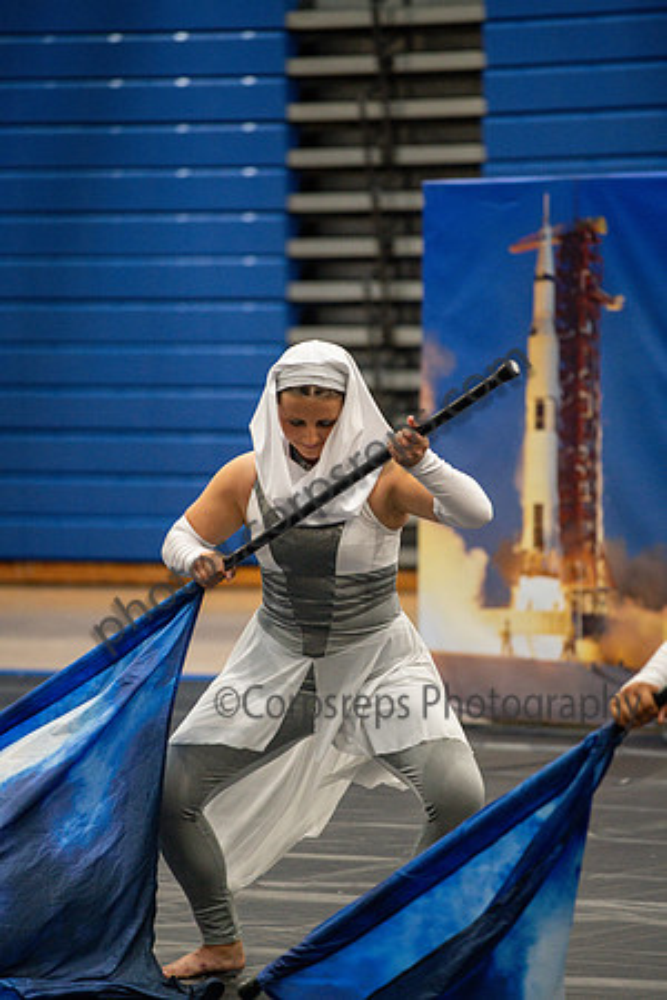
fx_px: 5141
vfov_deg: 11.1
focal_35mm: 185
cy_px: 500
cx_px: 334
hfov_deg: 7.4
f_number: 4
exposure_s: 1/500
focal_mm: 185
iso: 4500
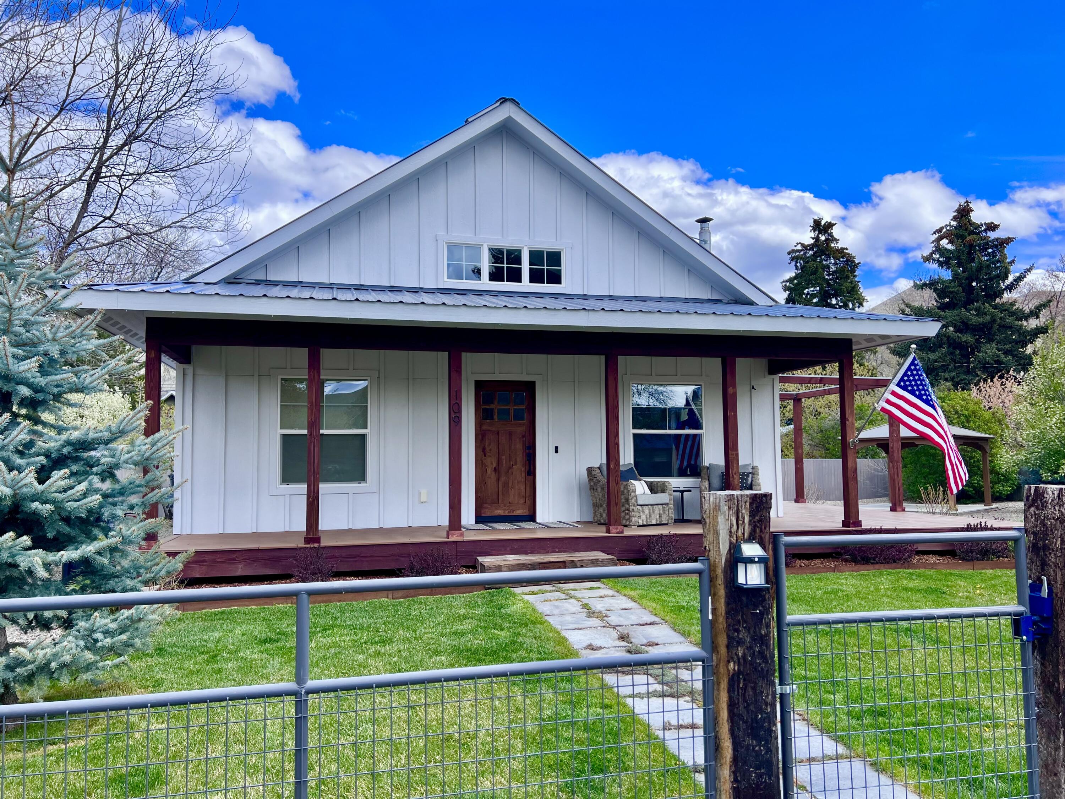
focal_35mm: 26
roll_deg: +0.7
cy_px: 400
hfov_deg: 67.3
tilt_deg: +3.3
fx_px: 800
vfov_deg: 53.1
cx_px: 532
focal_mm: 5.7
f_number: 1.5
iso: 50
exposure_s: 1/2513
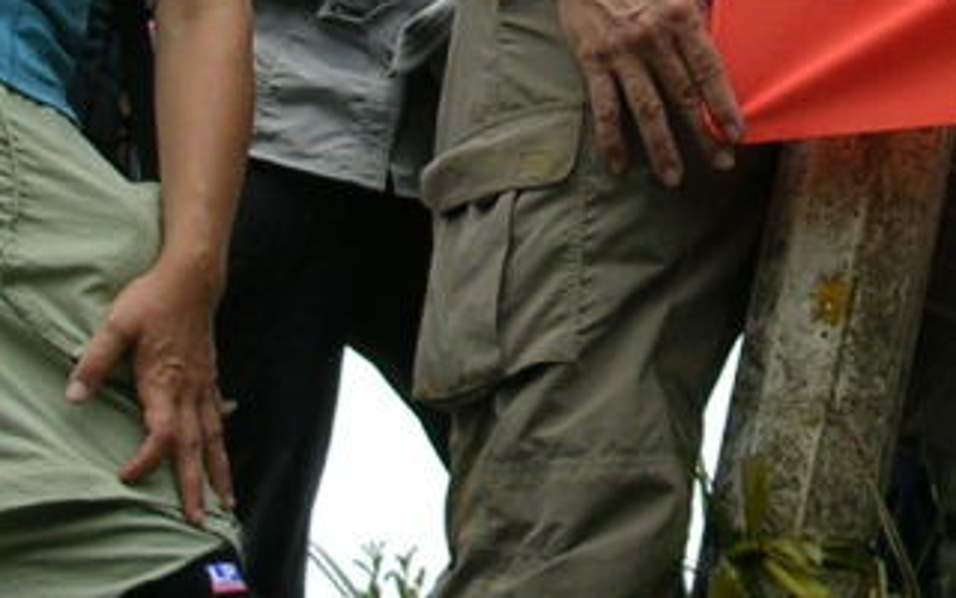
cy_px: -42
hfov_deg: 16.0
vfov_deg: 10.1
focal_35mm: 129
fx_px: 3361
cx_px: 831
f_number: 2.8
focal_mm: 5.8
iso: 50
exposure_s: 1/110
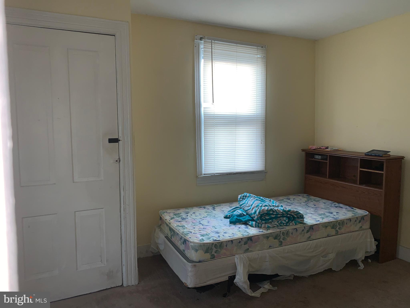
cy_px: 154
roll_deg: +0.6
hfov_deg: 67.3
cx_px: 205
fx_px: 308
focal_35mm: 26
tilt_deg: -5.1
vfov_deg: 53.1
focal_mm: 4.25
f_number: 1.8
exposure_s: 1/17
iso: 32
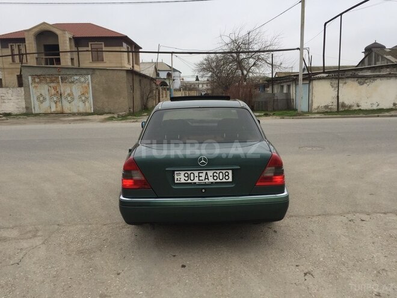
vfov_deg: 48.2
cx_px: 198
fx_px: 333
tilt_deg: -8.8
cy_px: 149
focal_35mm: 29
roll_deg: +0.9
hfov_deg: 61.7
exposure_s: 1/520
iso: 32
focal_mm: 4.15
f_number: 2.2
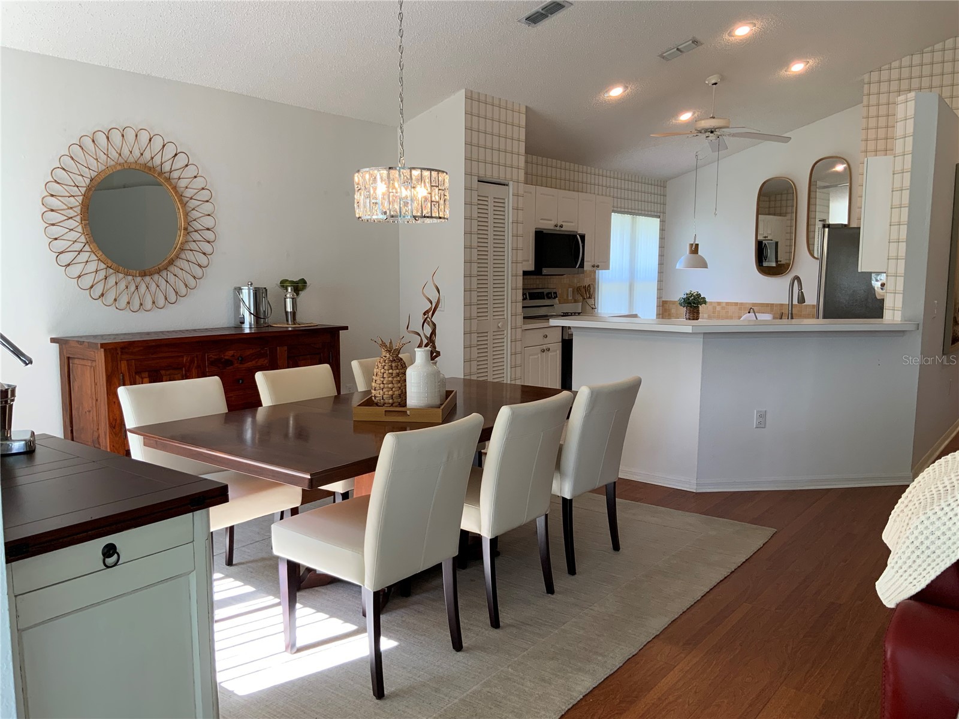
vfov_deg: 48.2
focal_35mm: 29
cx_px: 480
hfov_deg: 61.7
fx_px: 803
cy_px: 360
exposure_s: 1/120
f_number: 1.8
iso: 40
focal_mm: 3
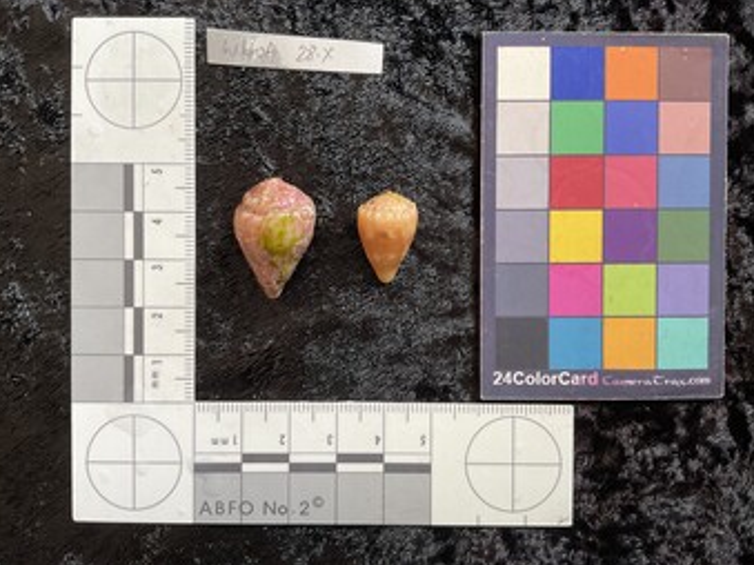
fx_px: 653
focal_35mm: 30
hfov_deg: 60.0
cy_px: 281
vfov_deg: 46.8
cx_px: 383
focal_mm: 3
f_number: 1.8
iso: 64
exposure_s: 1/120
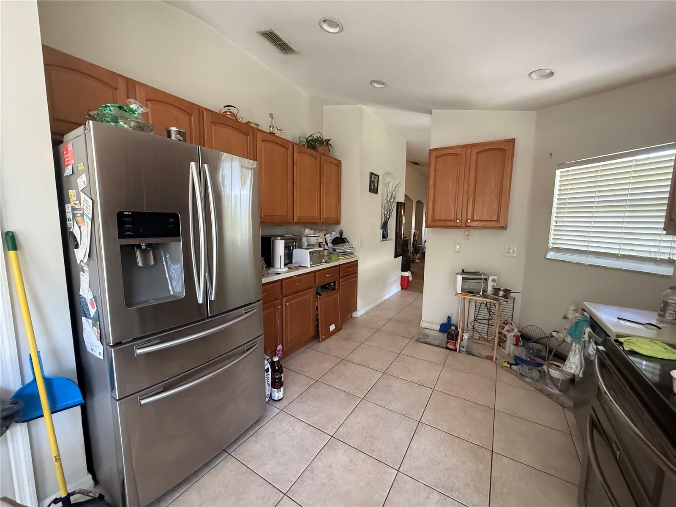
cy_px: 254
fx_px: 273
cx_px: 338
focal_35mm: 14
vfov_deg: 85.7
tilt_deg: -6.4
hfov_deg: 102.1
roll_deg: -0.7
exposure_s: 1/60
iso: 640
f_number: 2.2
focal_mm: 2.22
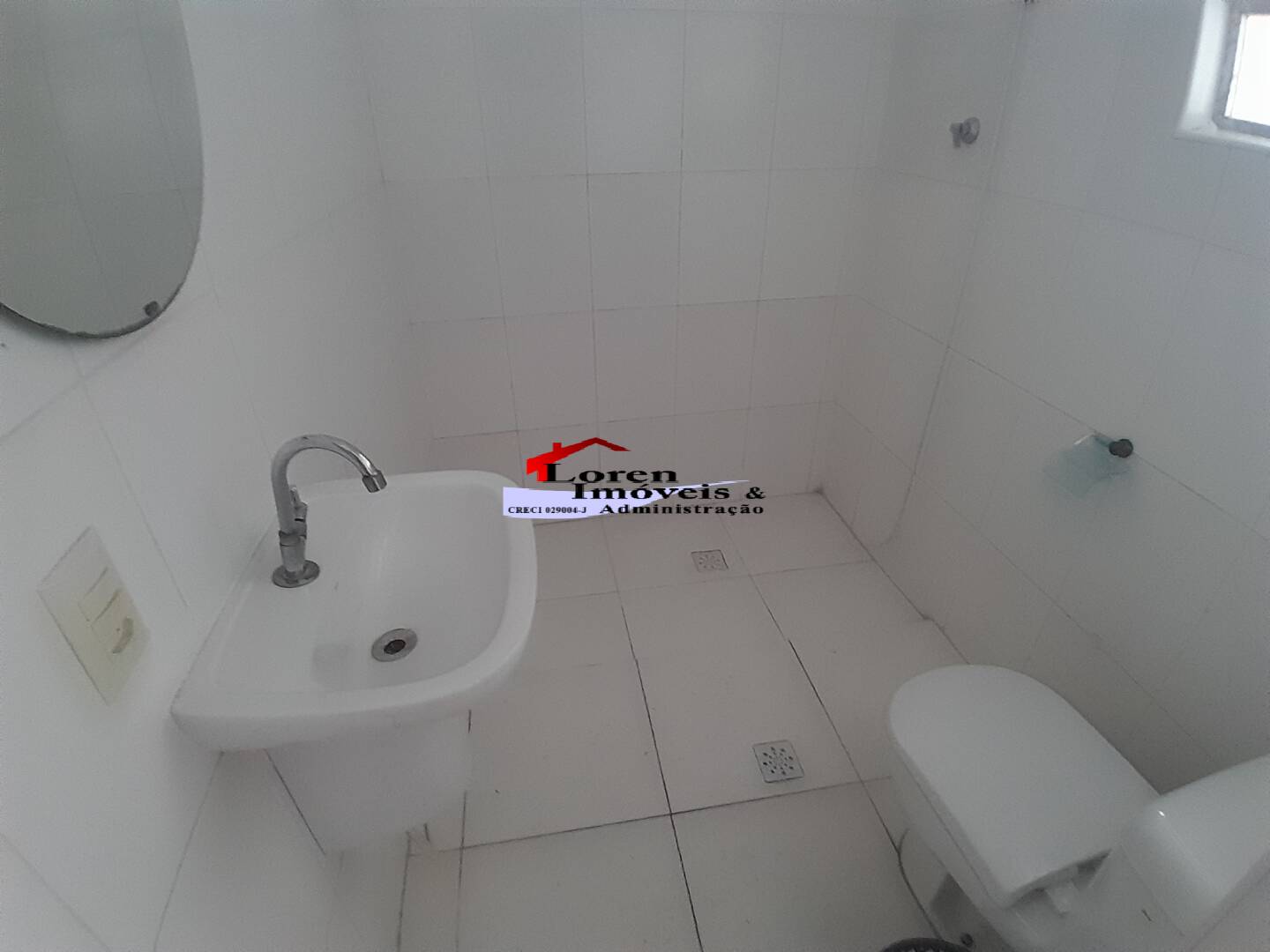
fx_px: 624
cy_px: 476
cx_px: 635
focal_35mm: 17
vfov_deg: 74.7
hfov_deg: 91.0
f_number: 2.2
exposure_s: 1/20
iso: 320
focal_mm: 1.46
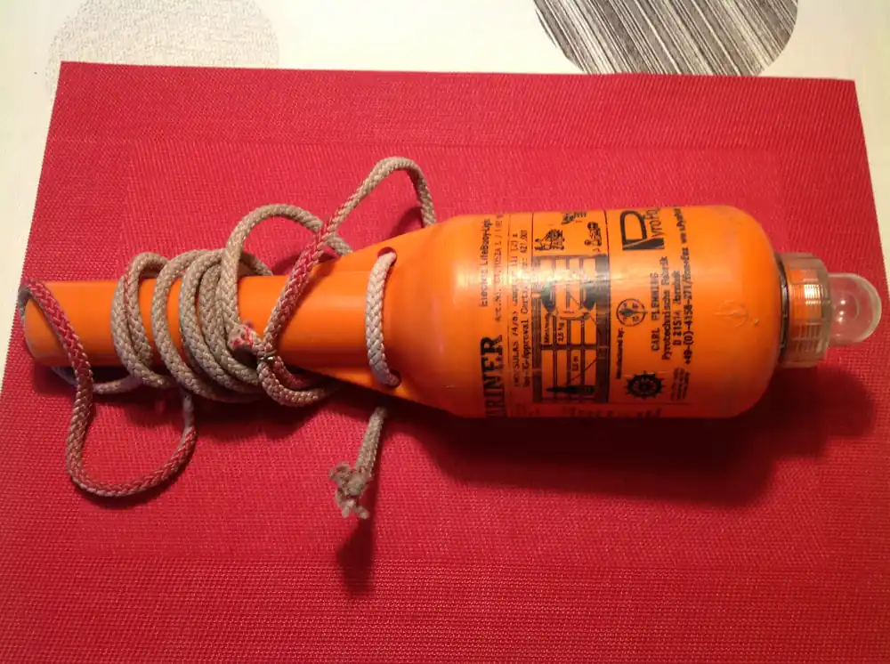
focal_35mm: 35
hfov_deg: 52.7
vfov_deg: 40.6
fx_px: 898
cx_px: 445
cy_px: 332
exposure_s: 1/15
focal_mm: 4.28
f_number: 2.4
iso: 125
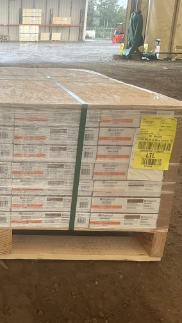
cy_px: 173
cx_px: -3
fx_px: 403
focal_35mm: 47
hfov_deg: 24.2
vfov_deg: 43.7
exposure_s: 1/82
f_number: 1.8
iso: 64
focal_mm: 3
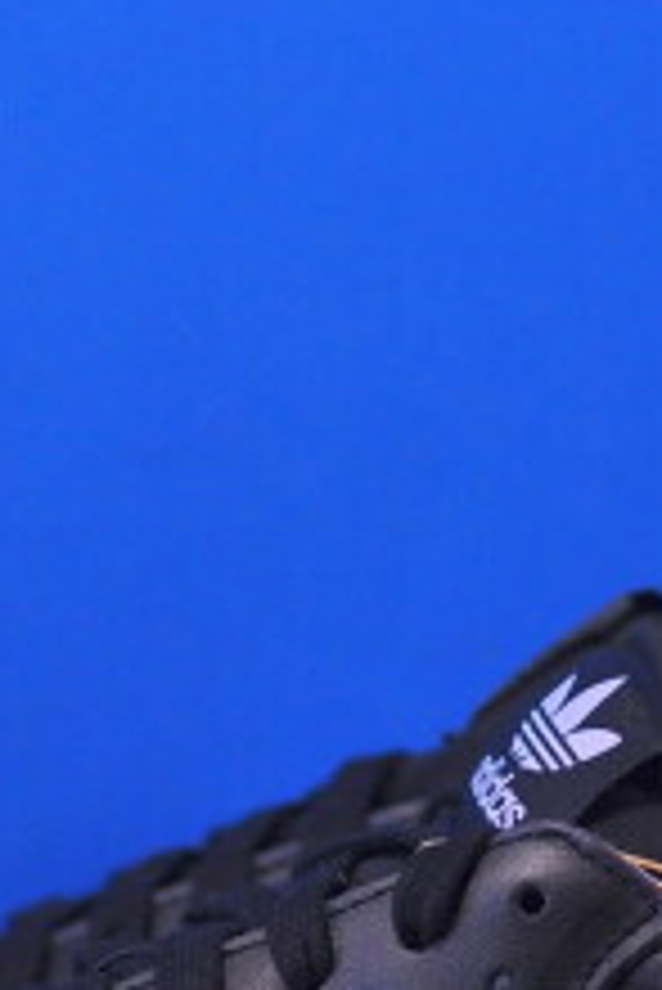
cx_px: 387
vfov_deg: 7.6
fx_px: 7490
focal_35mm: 272
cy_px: 646
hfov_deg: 5.1
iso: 250
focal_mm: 50
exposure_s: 1/320
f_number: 2.8
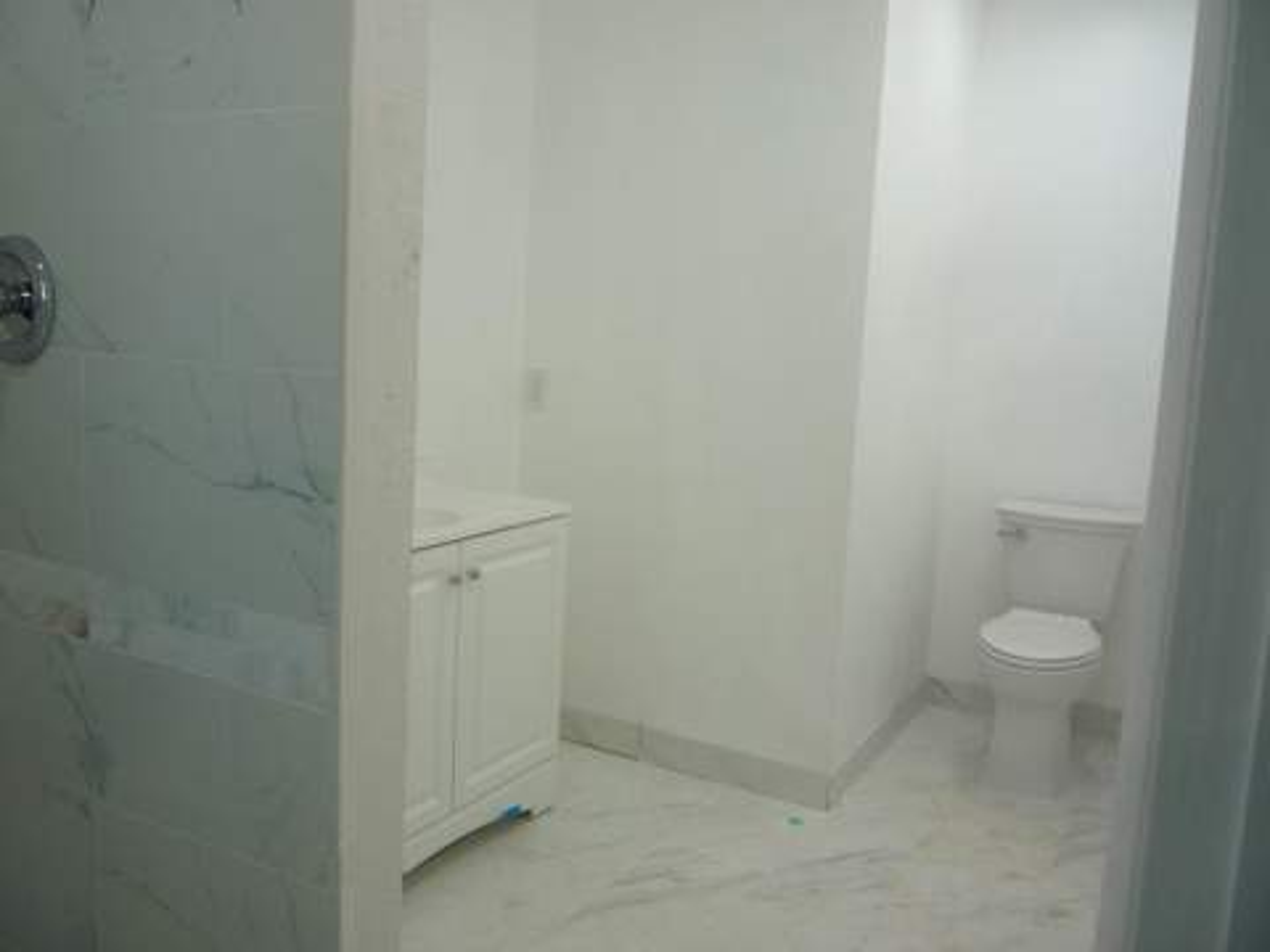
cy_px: 476
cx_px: 635
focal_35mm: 30
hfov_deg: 60.0
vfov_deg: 46.8
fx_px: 1101
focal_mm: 5.2
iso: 100
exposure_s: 1/50
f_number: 3.3
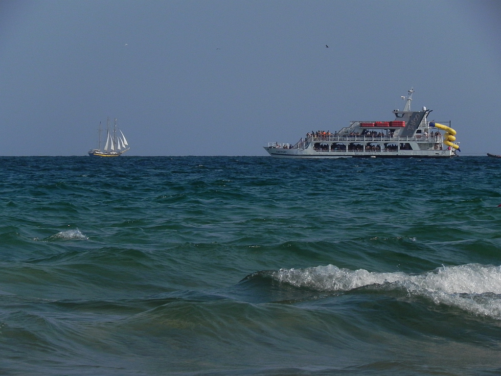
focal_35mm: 291
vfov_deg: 5.1
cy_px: 188
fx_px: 4212
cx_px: 250
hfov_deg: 6.8
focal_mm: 51.8
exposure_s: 1/1000
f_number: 8
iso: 200
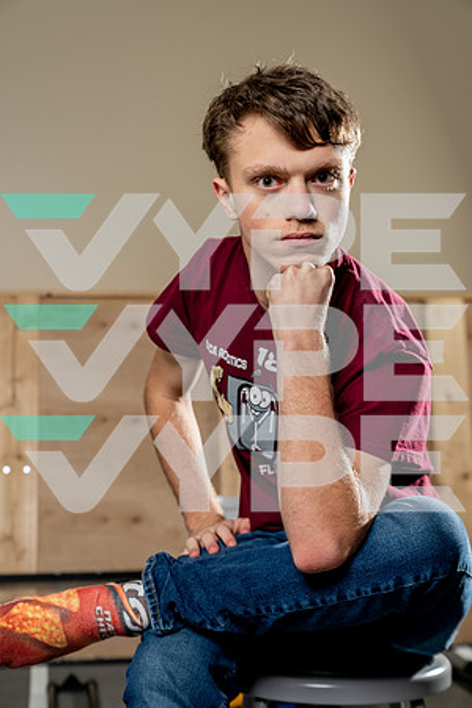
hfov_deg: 23.8
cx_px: 236
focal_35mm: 57
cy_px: 354
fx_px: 1121
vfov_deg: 35.1
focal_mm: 57
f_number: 4.5
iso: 100
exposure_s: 1/250
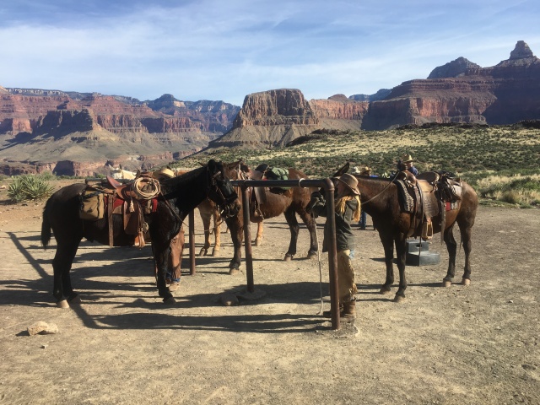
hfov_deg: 61.7
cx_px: 270
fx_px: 452
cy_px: 202
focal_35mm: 29
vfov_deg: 48.2
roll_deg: +1.6
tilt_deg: -6.4
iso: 25
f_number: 2.2
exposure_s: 1/1508
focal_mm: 4.15
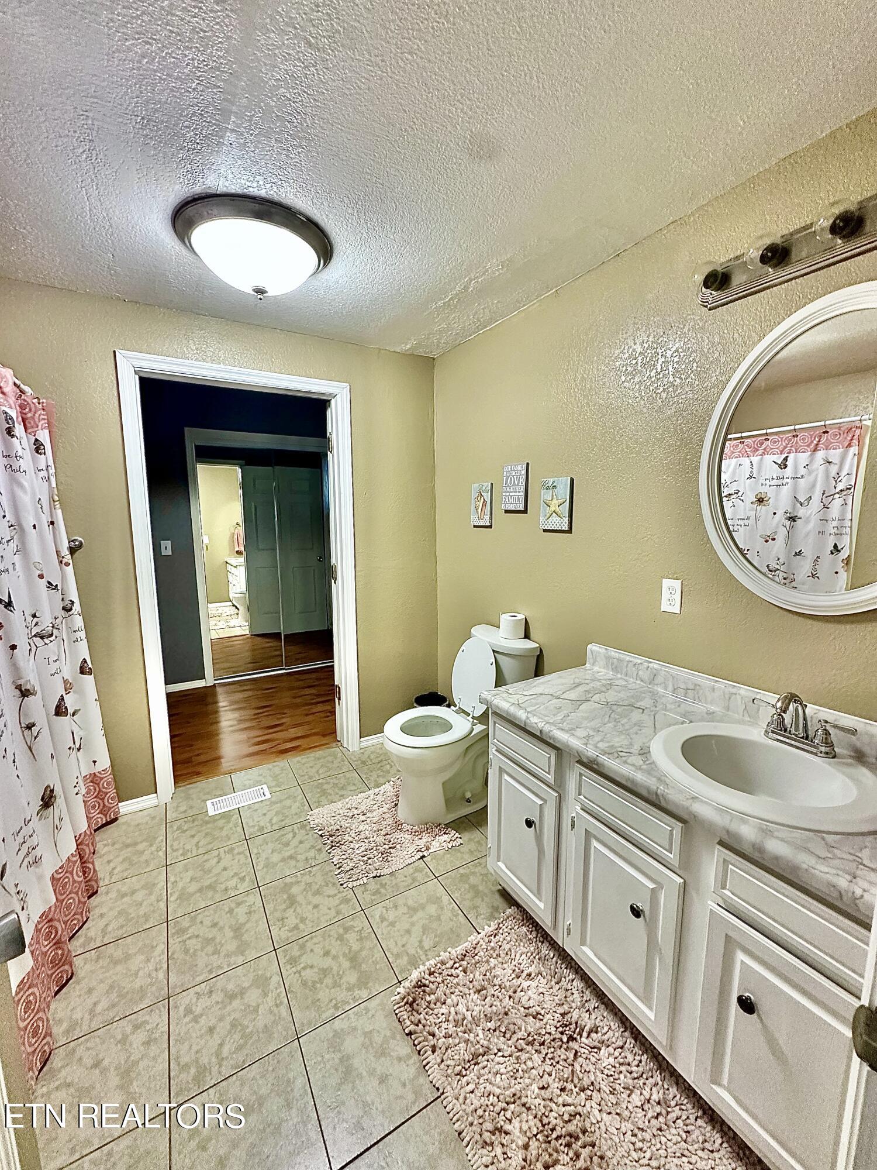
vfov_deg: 102.1
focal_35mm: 14
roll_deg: -1.1
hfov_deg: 85.7
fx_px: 473
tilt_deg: -7.3
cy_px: 585
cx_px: 438
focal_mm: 2.22
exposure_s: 1/60
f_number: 2.2
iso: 400
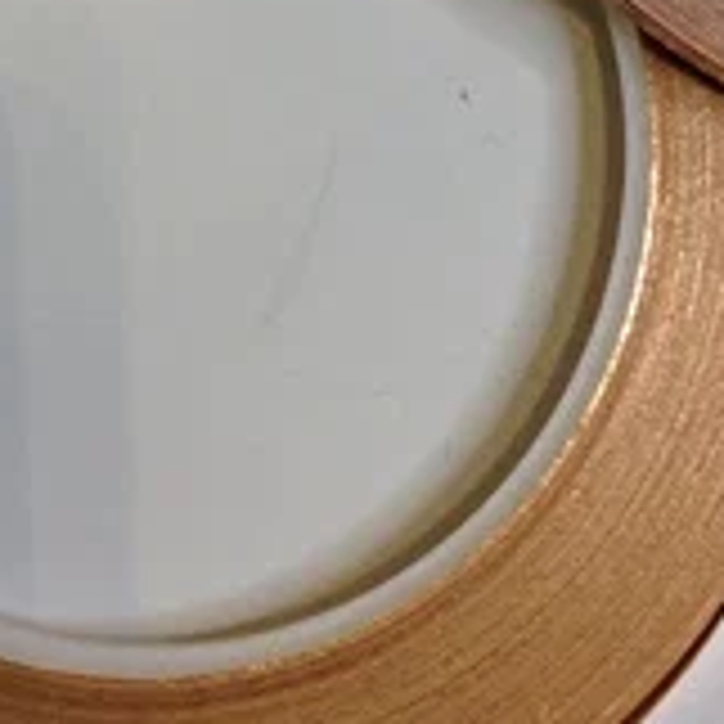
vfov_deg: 14.1
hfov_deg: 15.4
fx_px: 2674
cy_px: -461
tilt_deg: -71.6
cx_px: 528
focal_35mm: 113
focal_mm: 4.12
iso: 50
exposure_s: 1/60
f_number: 2.4
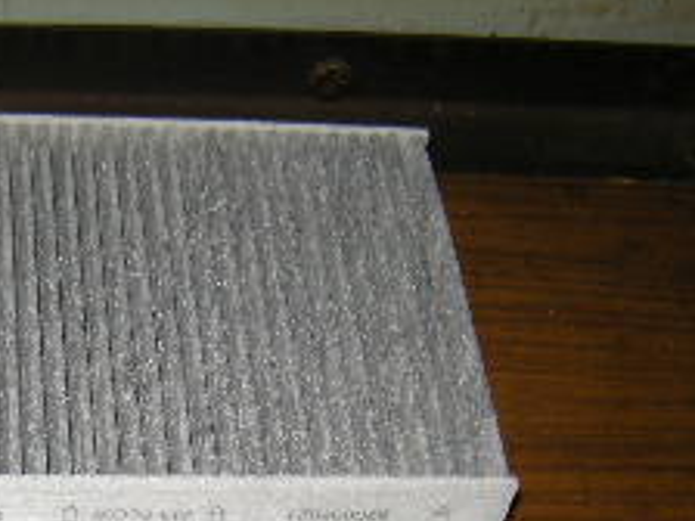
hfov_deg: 23.5
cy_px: 657
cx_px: 28
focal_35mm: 80
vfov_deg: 17.4
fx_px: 1606
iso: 64
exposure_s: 1/60
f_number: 2.8
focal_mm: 4.7
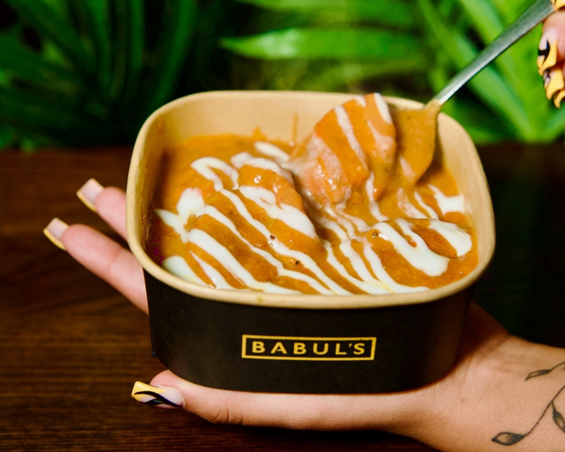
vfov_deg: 20.2
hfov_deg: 25.0
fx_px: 1271
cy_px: 215
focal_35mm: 76
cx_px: 311
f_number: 4
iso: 2000
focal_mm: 63
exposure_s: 1/250
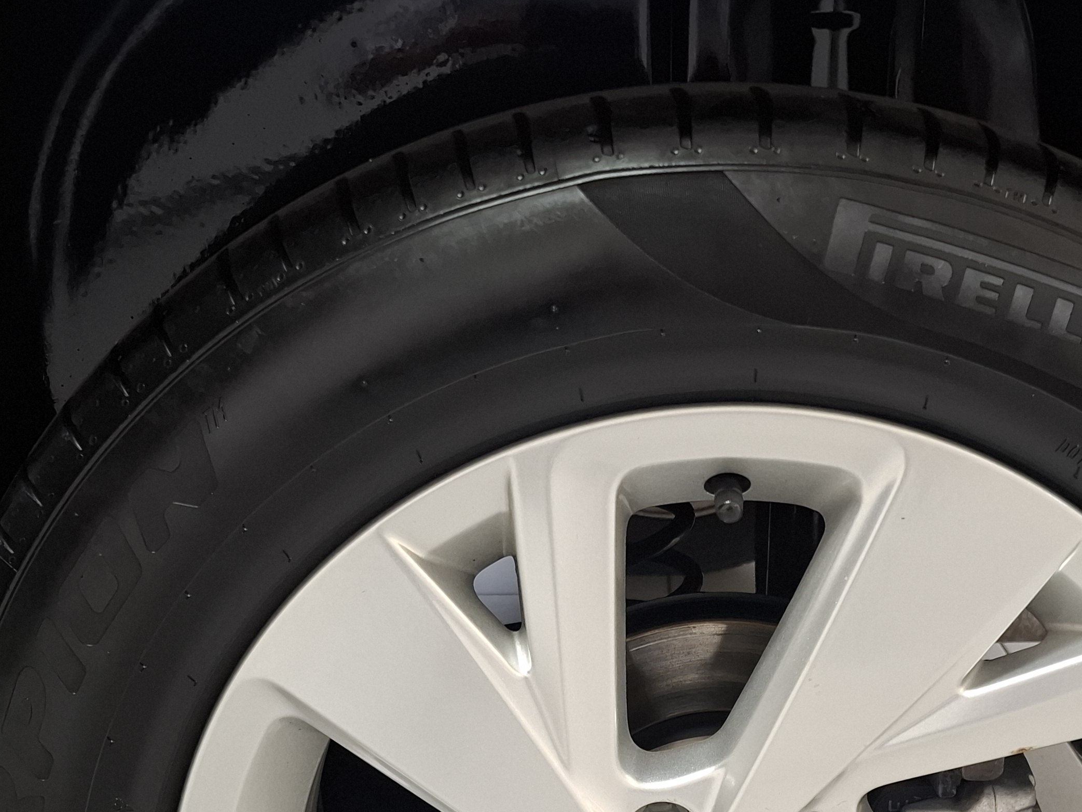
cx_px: 689
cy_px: 740
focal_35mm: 45
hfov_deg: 41.7
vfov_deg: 30.7
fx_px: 1407
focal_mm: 5.54
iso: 320
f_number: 1.8
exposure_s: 1/30
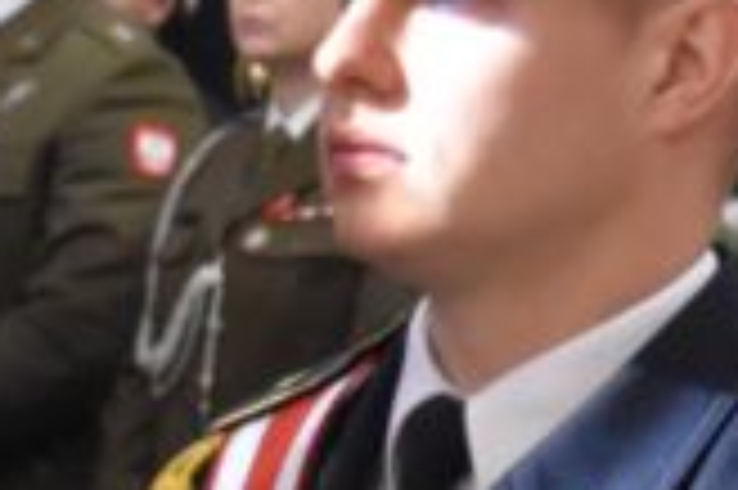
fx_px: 6533
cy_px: -79
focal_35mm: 319
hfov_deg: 6.4
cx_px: 1197
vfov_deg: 4.3
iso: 2800
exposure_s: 1/60
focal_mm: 34
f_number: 4.2
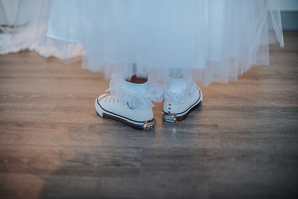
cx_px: 149
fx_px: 414
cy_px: 100
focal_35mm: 50
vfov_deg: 27.0
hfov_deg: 39.6
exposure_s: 1/320
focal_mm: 50
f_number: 1.8
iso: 640
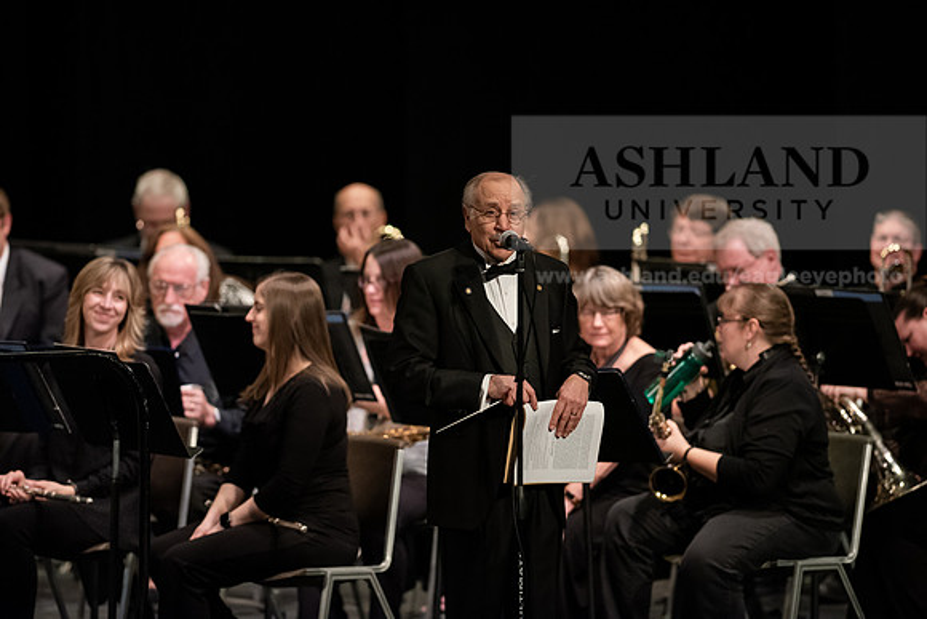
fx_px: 7726
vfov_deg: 4.6
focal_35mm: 300
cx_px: 464
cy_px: 310
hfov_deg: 6.9
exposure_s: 1/320
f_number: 3.2
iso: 4000
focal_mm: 300
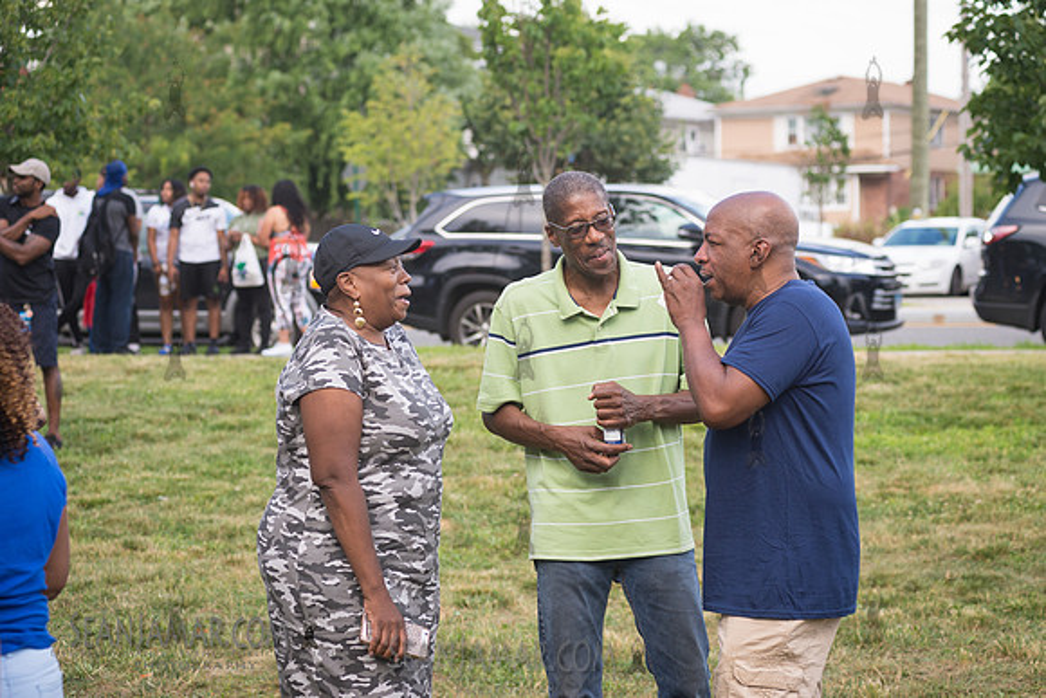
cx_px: 523
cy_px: 349
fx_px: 2325
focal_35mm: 80
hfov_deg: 25.4
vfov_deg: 17.1
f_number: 5
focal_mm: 80
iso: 400
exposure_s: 1/320
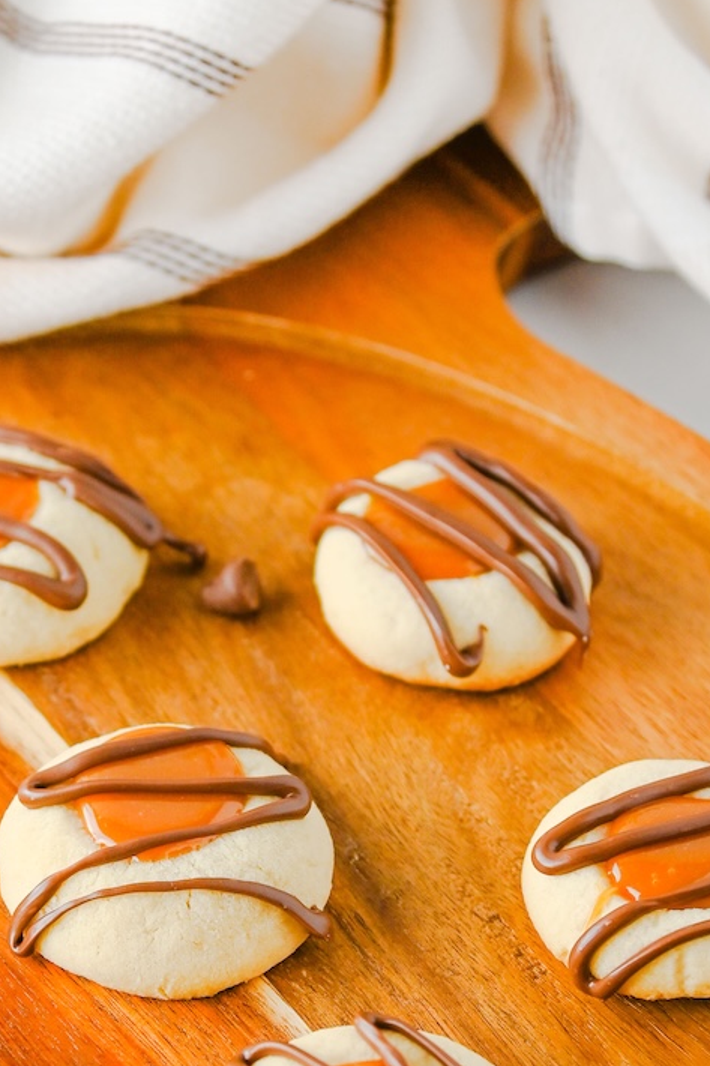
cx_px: 174
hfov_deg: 10.8
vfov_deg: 16.0
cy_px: 866
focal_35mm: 127
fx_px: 3759
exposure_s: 1/125
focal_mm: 50
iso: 360
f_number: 4
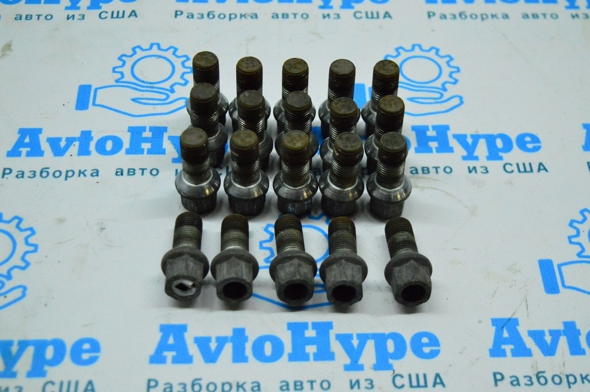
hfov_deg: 33.4
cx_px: 295
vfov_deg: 22.6
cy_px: 196
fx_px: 983
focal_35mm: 60
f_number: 5
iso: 6400
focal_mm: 40
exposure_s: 1/800
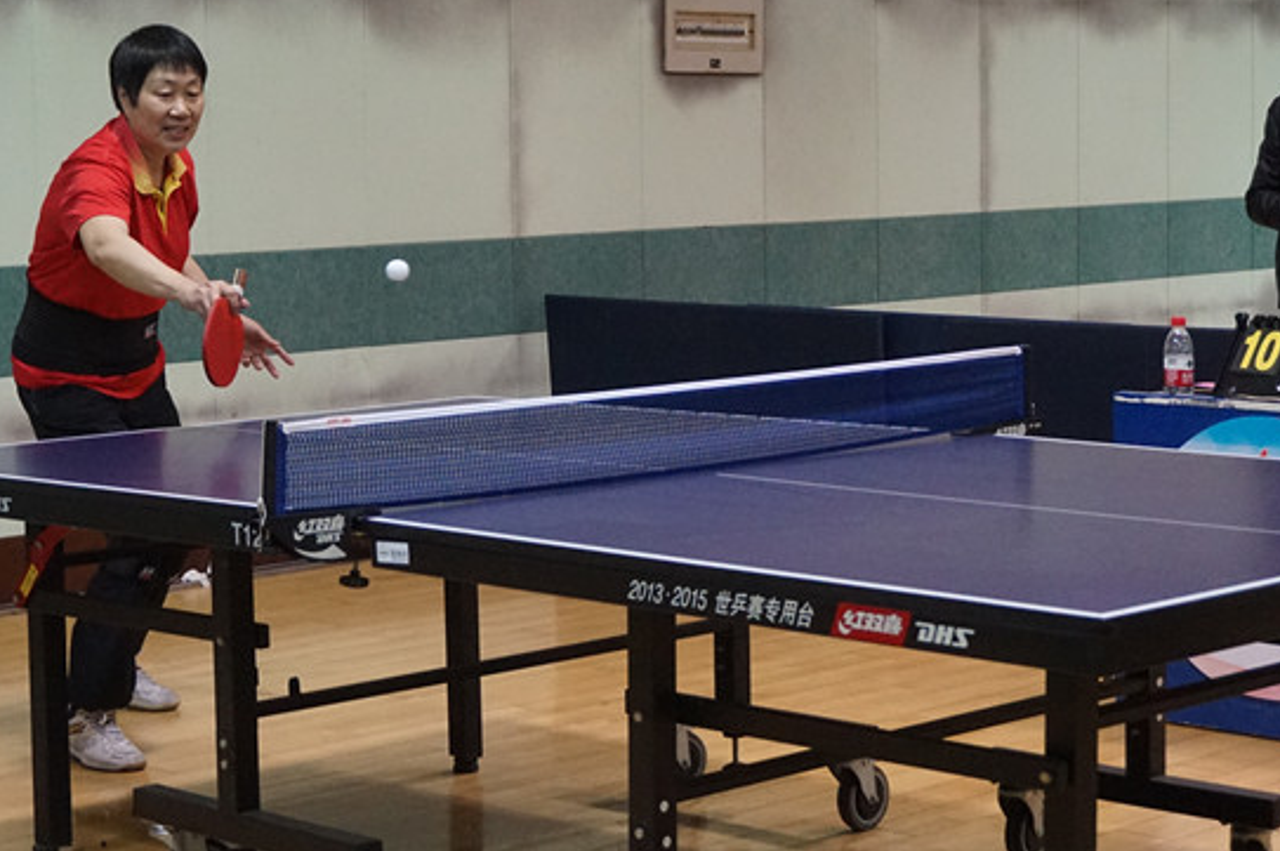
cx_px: 540
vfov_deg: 16.2
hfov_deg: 24.2
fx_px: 2984
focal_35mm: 84
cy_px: 368
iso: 3200
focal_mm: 38
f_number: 5.6
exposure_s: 1/500
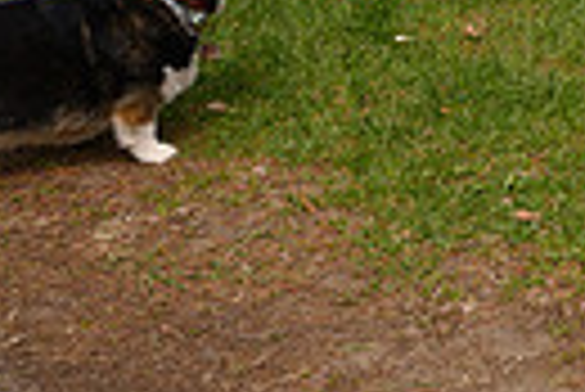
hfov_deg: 14.5
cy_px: -455
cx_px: 990
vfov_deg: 9.9
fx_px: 2066
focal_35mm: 127
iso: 200
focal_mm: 28.5
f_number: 10
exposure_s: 1/800
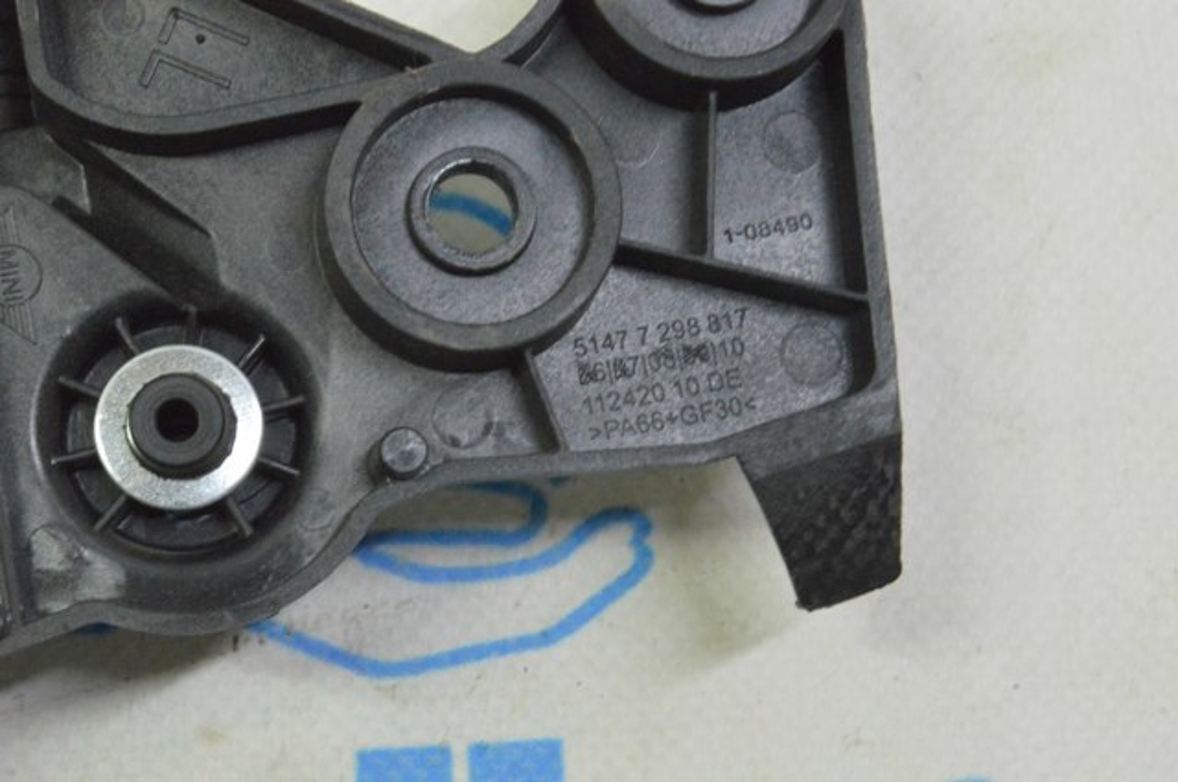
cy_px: 391
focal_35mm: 82
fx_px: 2696
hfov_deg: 24.6
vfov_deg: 16.5
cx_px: 589
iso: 6400
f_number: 20
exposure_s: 1/20
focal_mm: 55
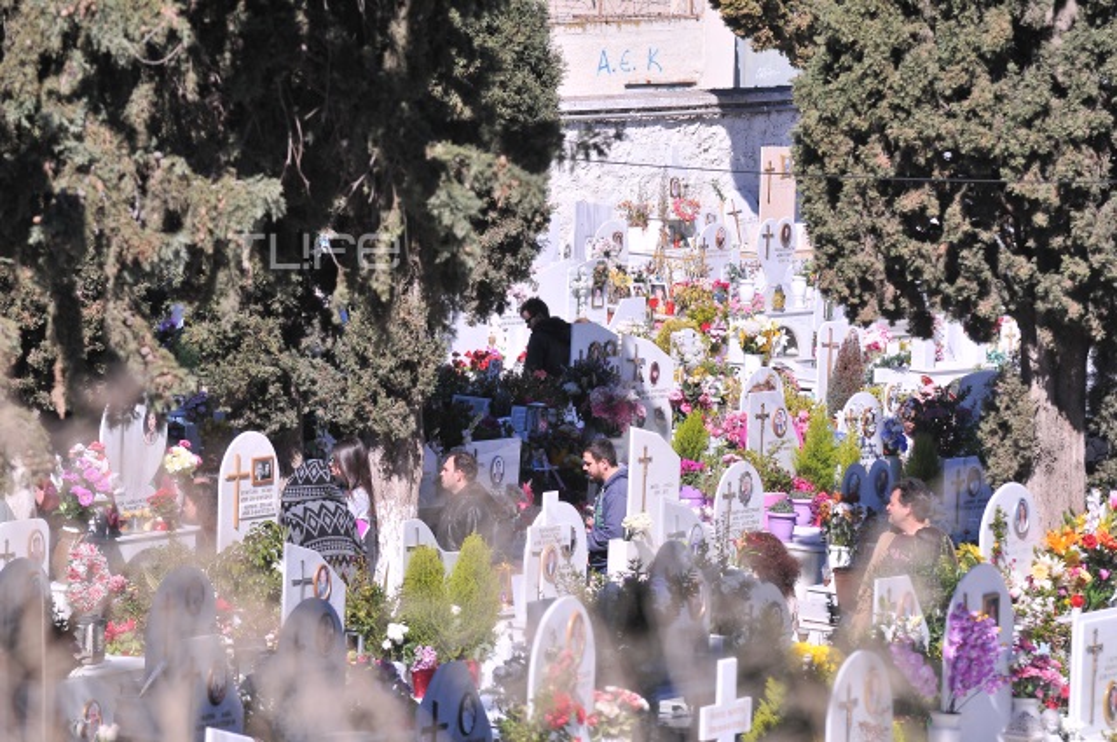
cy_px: 371
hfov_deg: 7.2
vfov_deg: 4.8
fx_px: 8832
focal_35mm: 285
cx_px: 558
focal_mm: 190
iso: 400
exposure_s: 1/1250
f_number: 8
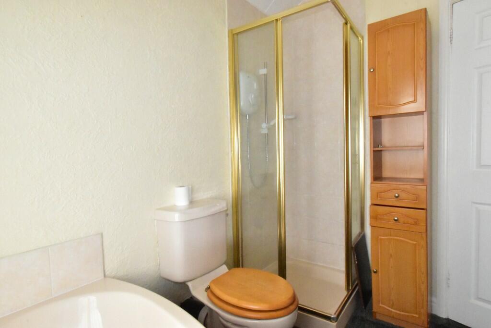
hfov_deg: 85.4
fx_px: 266
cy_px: 164
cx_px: 246
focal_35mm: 20
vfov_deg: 63.2
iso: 12800
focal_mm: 13
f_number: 22
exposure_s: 1/200
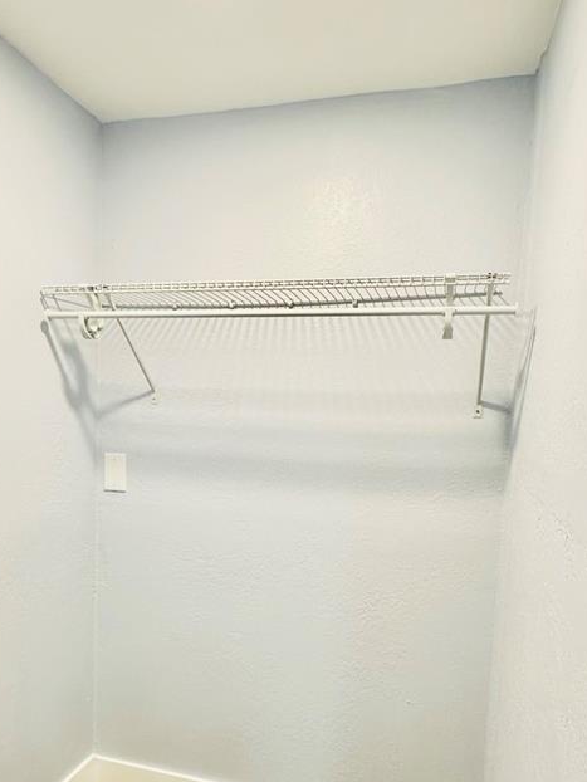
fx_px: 610
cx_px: 265
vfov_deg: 64.7
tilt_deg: -4.9
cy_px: 470
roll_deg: -1.9
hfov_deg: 51.3
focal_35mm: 27
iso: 160
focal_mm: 2.22
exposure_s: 1/60
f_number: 2.2
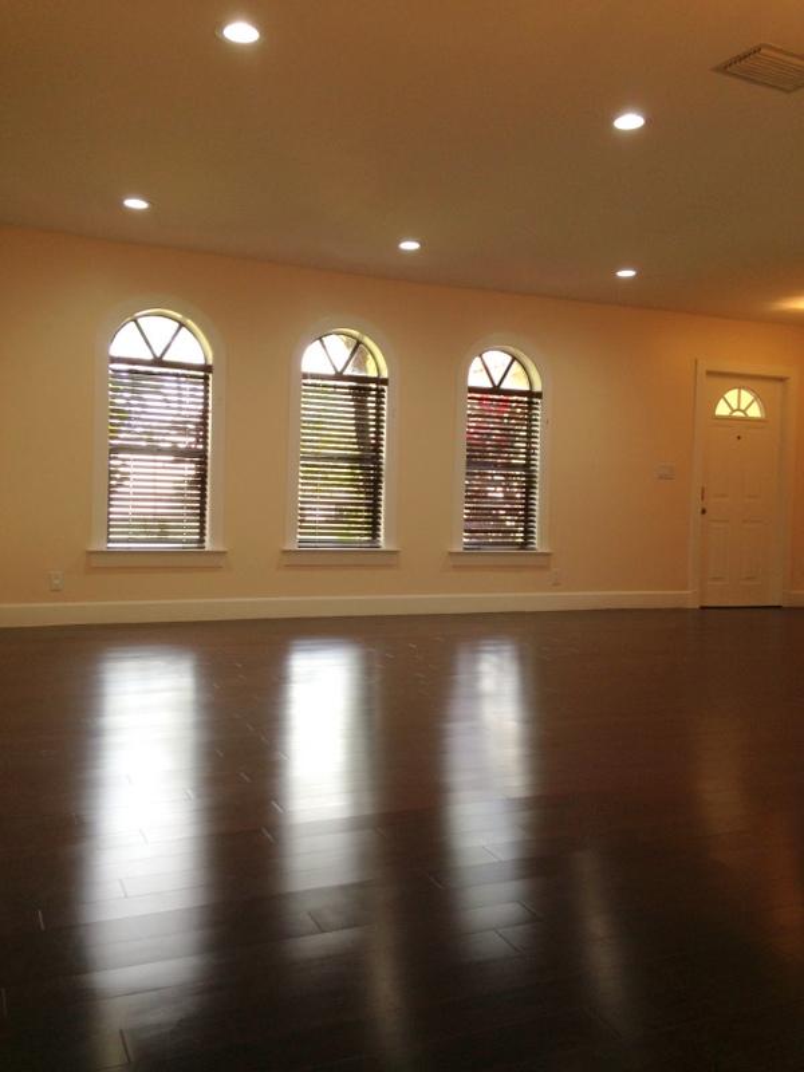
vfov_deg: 55.4
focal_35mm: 33
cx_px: 402
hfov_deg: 42.9
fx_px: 1022
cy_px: 536
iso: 64
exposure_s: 1/60
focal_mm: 4.12
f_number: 2.4
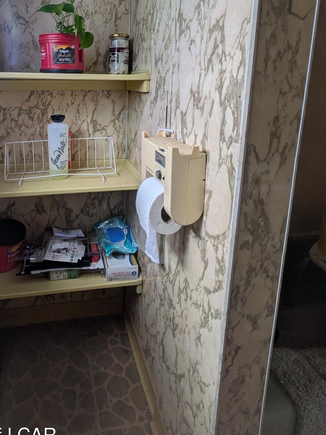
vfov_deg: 72.6
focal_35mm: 22
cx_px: 100
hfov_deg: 59.2
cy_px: 125
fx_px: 276
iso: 91
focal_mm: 1.83
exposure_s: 1/60
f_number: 2.2
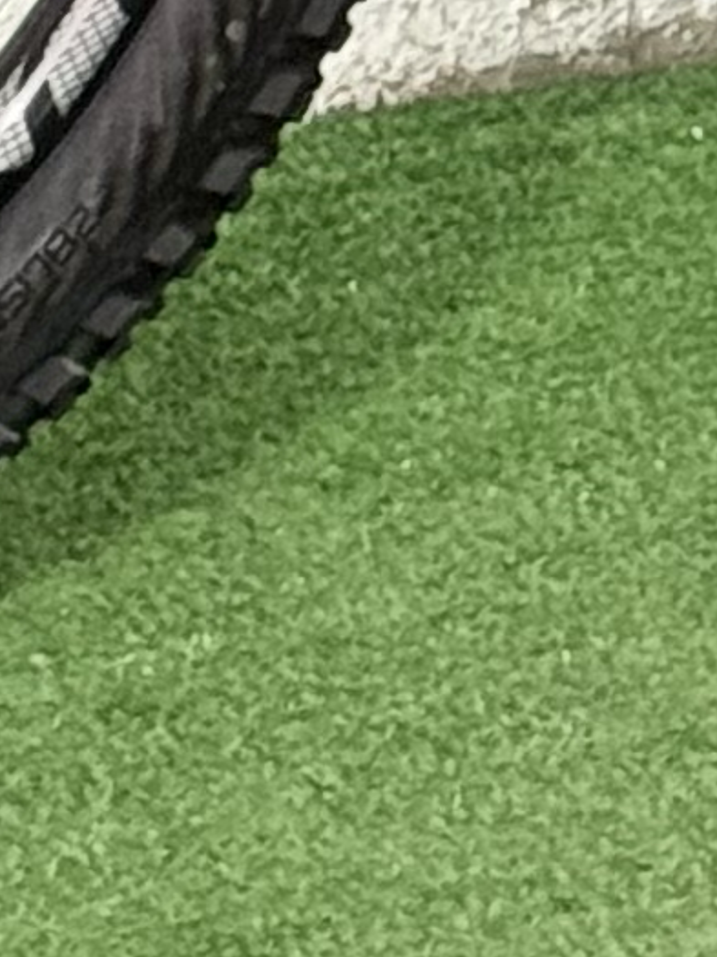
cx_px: 688
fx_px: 10191
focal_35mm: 369
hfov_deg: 4.0
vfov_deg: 4.9
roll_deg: -1.4
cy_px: -2696
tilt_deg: -7.6
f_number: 1.78
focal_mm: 6.76
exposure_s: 1/60
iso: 200
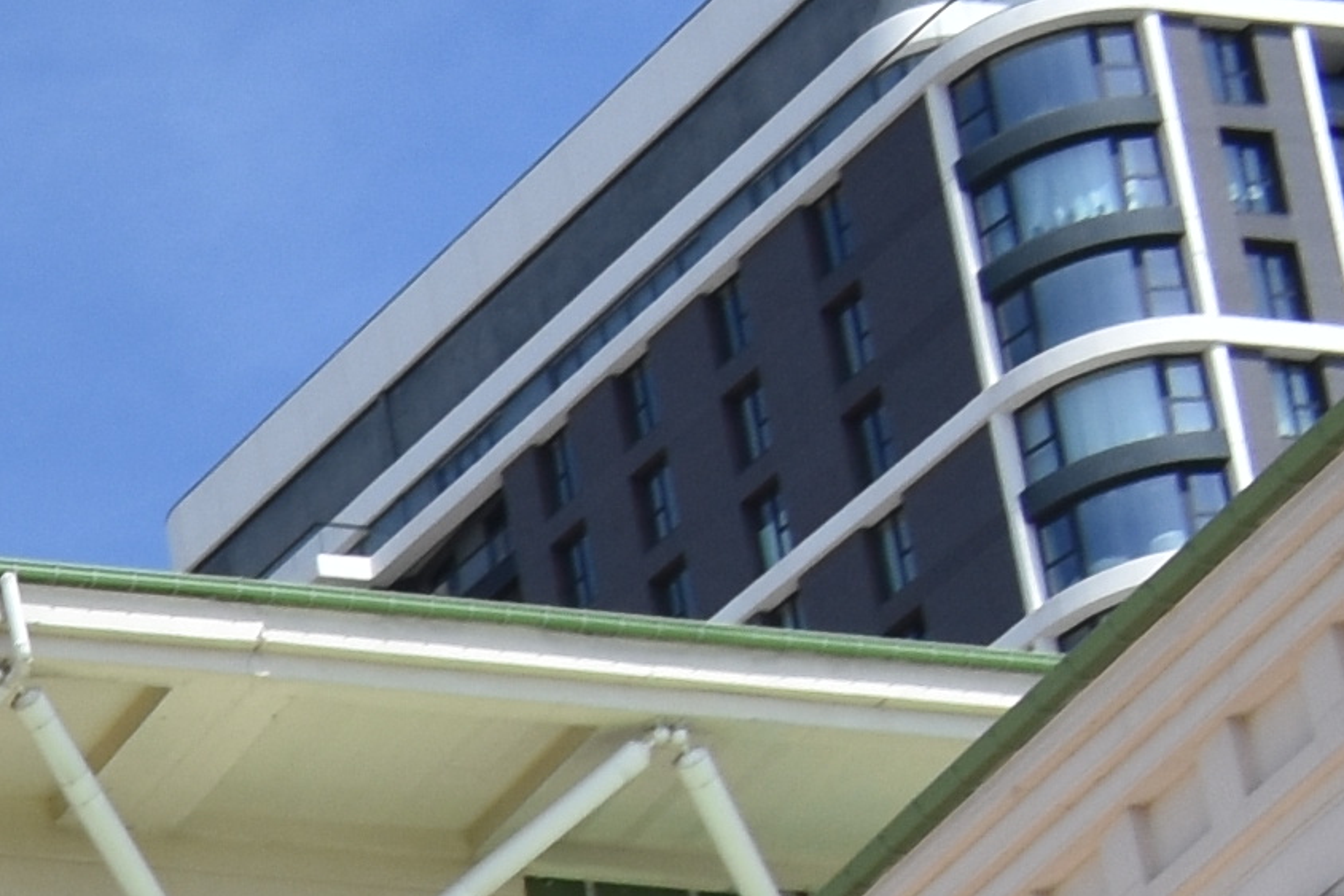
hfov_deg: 8.6
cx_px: -2905
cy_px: 2610
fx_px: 7169
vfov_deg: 6.6
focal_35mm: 192
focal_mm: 18
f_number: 8
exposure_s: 1/500
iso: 140
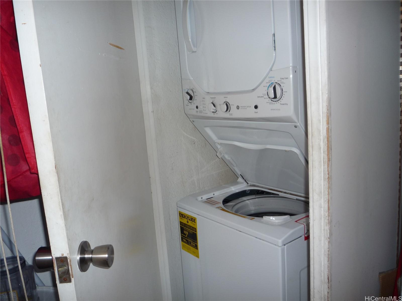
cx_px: 201
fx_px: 348
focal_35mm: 30
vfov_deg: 46.8
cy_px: 150
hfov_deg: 60.0
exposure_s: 1/30
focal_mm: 5.2
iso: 100
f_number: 3.3
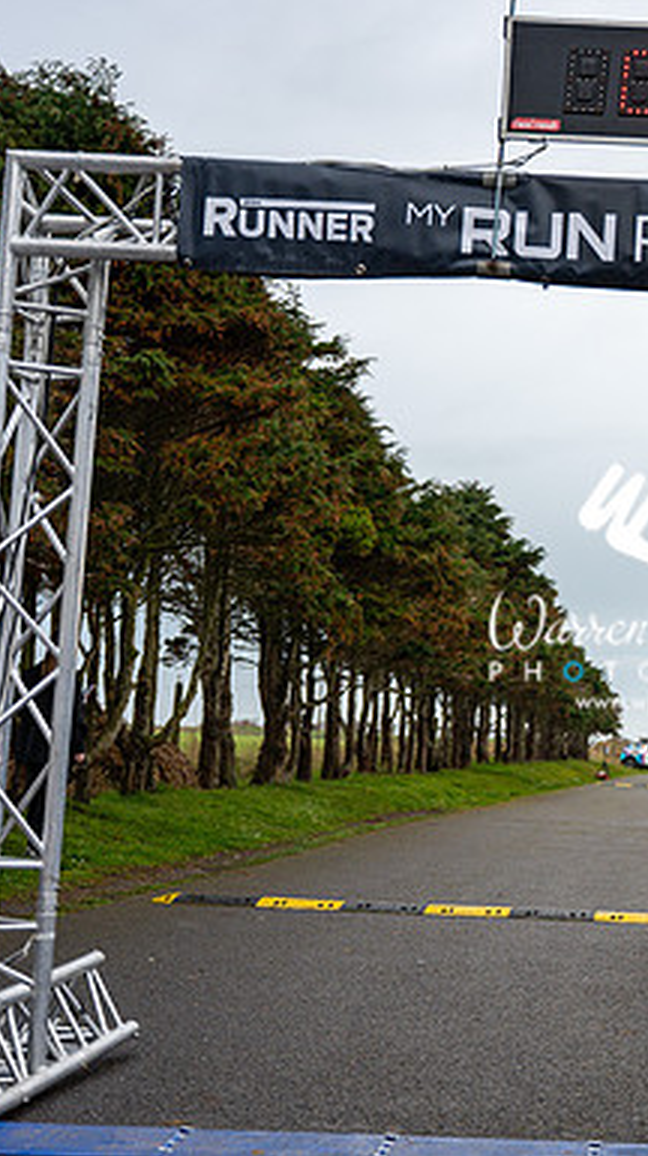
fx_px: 1836
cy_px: 578
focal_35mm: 60
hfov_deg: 19.3
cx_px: 684
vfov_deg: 34.9
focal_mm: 38
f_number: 2.8
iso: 125
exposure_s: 1/1250
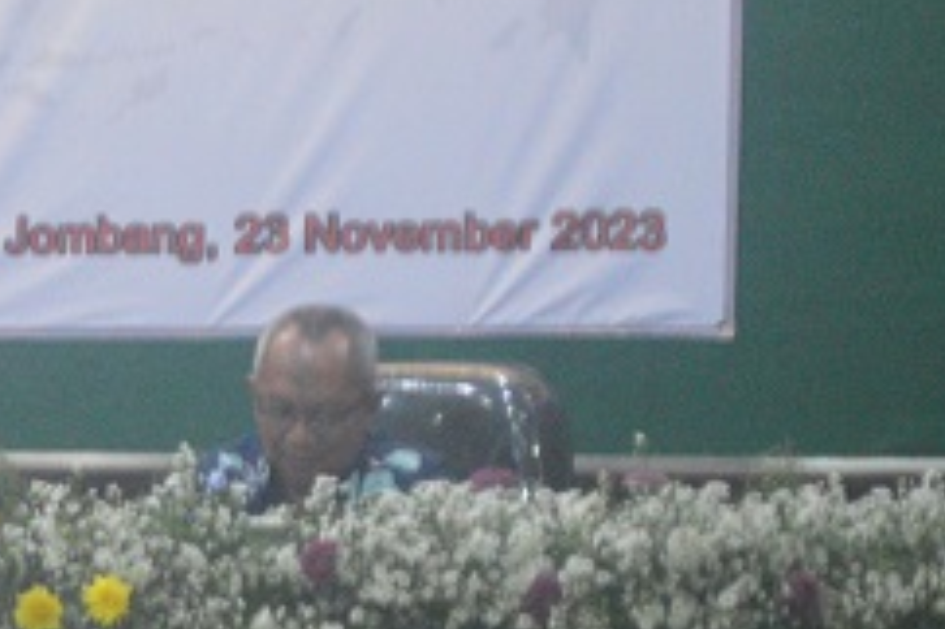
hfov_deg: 8.5
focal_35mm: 238
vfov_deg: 5.7
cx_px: -336
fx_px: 6255
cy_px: 752
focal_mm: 55
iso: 3200
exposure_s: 1/25
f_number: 5.6
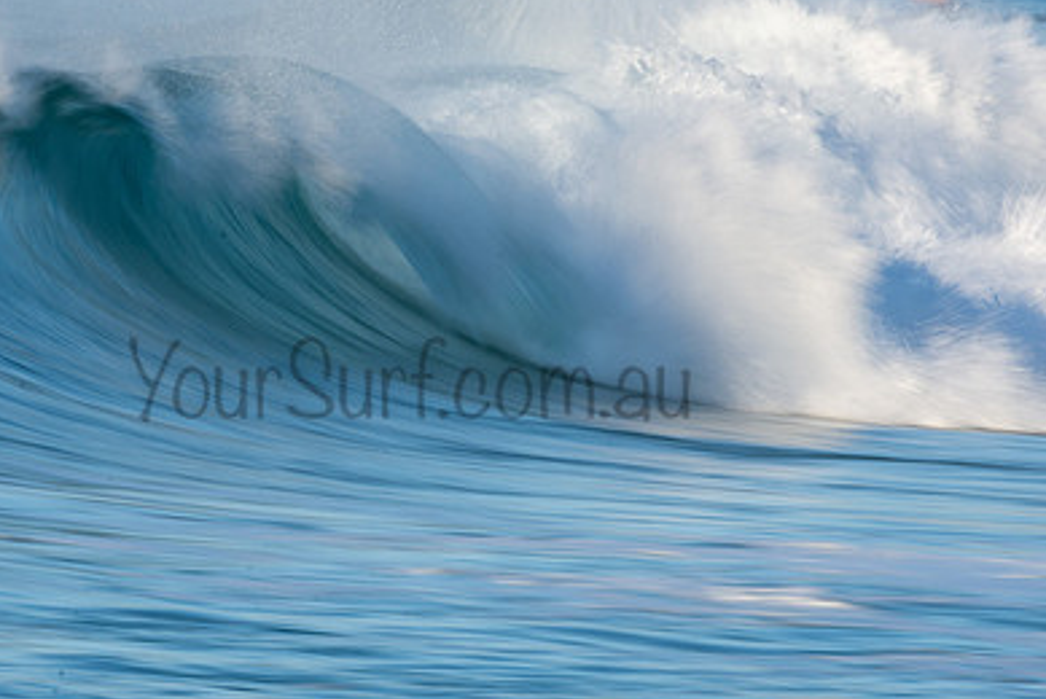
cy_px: 356
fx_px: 32478
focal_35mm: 1117
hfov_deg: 1.8
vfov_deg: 1.2
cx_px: 406
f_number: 25
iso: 100
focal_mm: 500
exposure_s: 1/20
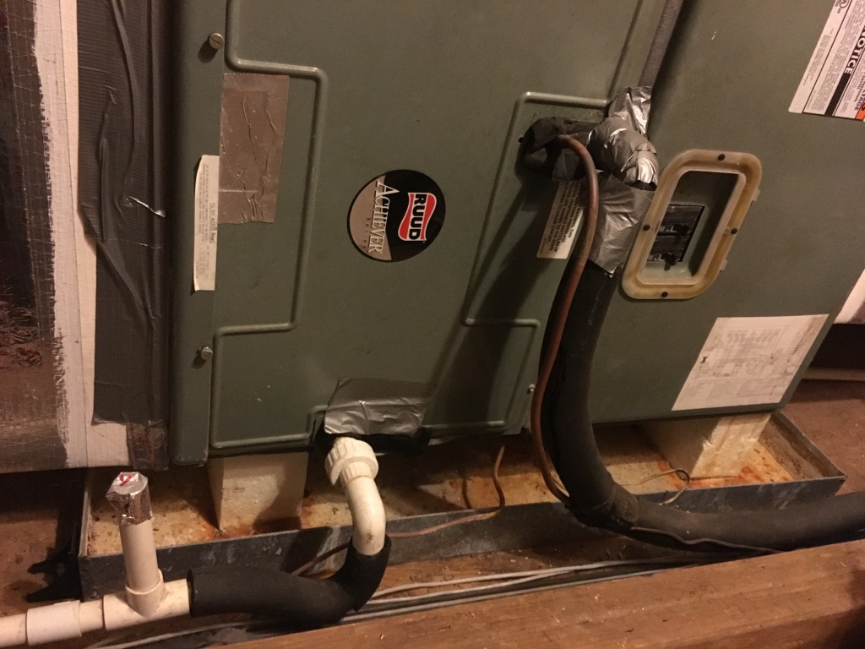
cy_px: 324
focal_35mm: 29
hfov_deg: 61.7
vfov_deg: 48.2
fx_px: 725
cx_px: 432
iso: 640
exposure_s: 1/15
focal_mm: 4.15
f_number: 2.2
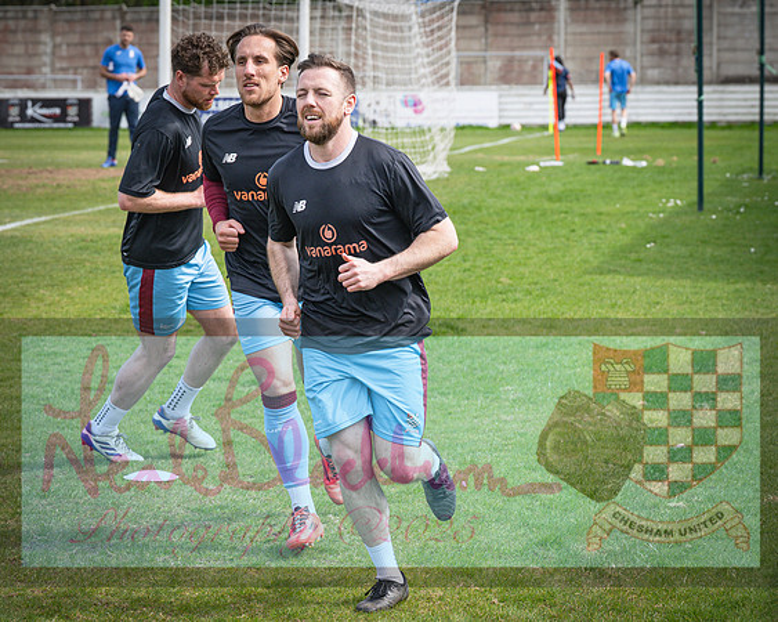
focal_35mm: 124
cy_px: 324
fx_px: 2847
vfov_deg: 12.5
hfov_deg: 15.6
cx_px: 322
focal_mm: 70
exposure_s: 1/1000
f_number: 4
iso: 200
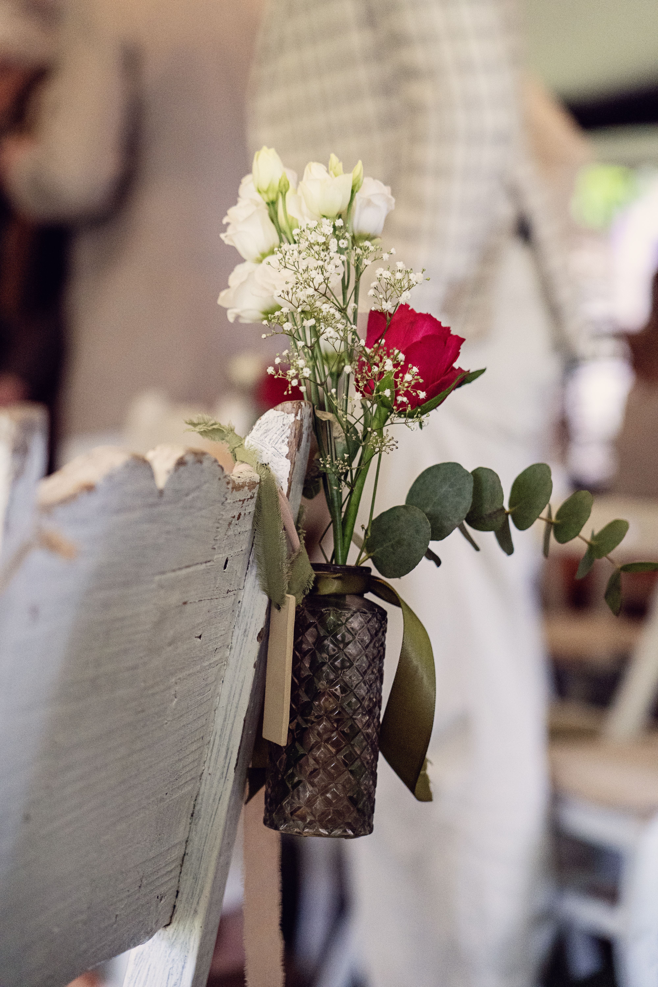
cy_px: 494
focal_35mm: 80
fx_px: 2193
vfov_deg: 25.4
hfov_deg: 17.1
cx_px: 329
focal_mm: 80
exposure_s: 1/125
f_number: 4
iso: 5000
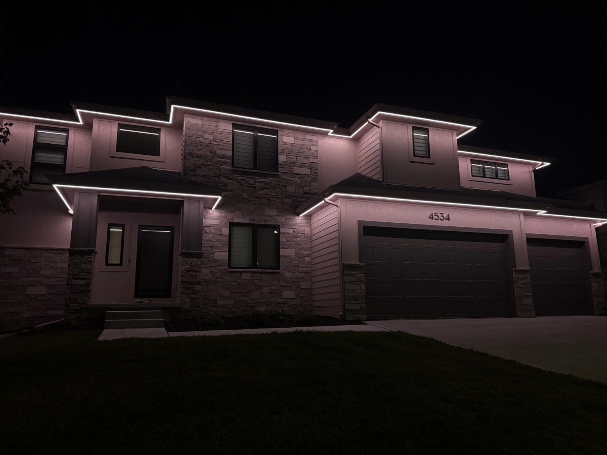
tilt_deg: +10.5
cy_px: 228
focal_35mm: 24
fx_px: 421
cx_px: 304
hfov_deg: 71.6
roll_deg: +1.0
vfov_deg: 56.8
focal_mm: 6.76
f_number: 1.78
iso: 800
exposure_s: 1/60
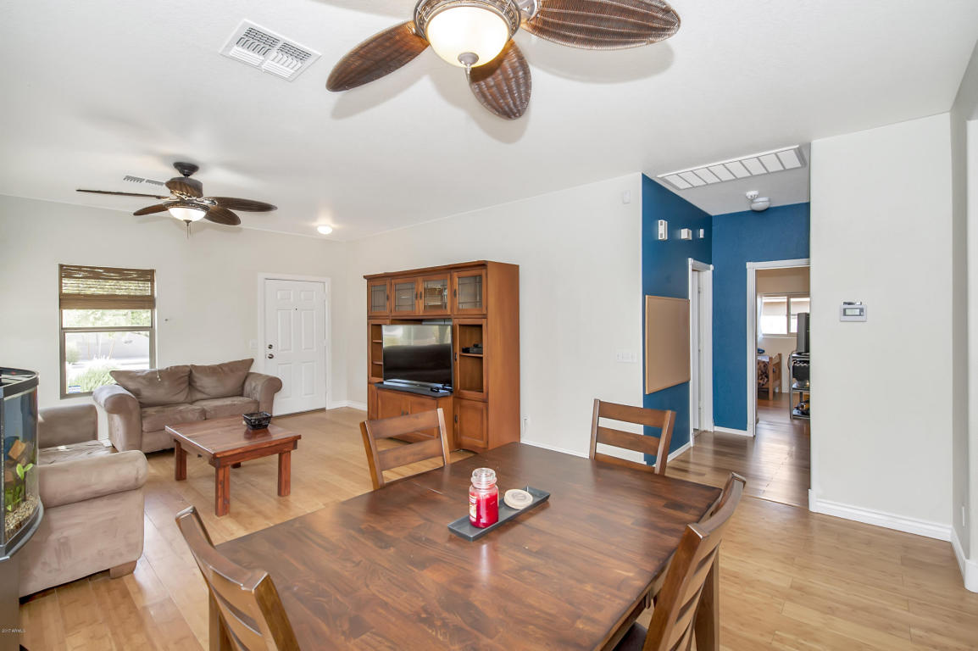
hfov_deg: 100.4
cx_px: 489
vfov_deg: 77.3
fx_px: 407
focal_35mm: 15
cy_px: 326
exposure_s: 1/60
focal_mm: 15
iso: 640
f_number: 6.3
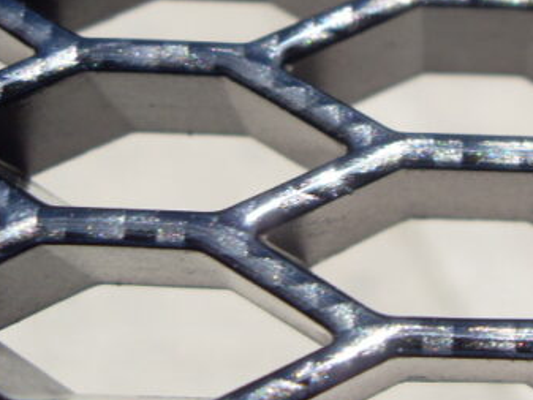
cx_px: 539
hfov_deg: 22.6
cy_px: 25
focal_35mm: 83
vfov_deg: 17.5
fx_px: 1278
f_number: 7
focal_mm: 6.3
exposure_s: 1/180
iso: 80
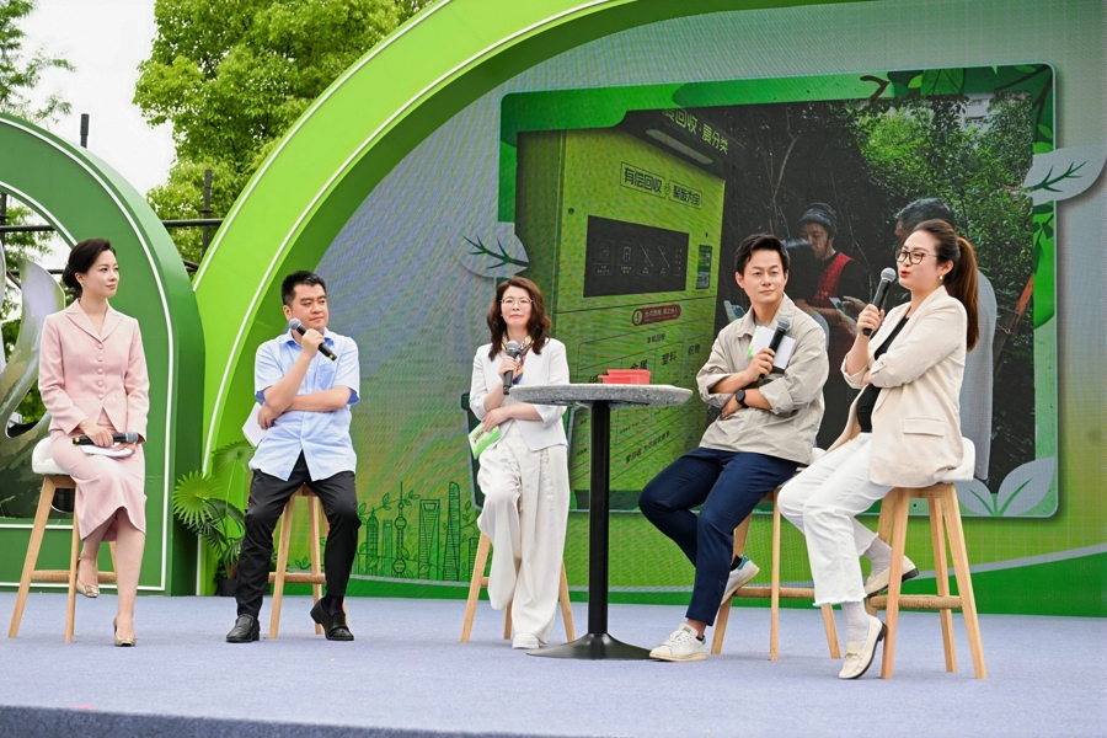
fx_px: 1783
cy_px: 369
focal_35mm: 58
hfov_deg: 34.5
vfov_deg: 23.4
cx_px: 554
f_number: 5
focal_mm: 58
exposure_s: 1/200
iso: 100
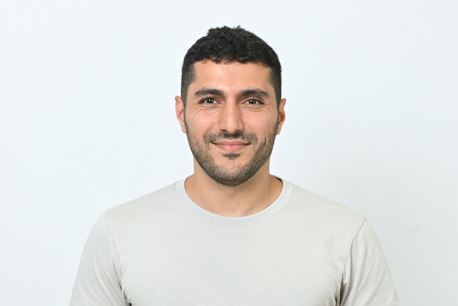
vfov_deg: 10.8
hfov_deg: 16.1
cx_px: 229
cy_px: 153
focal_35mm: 127
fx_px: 1616
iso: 400
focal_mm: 85
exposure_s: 1/200
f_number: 7.1
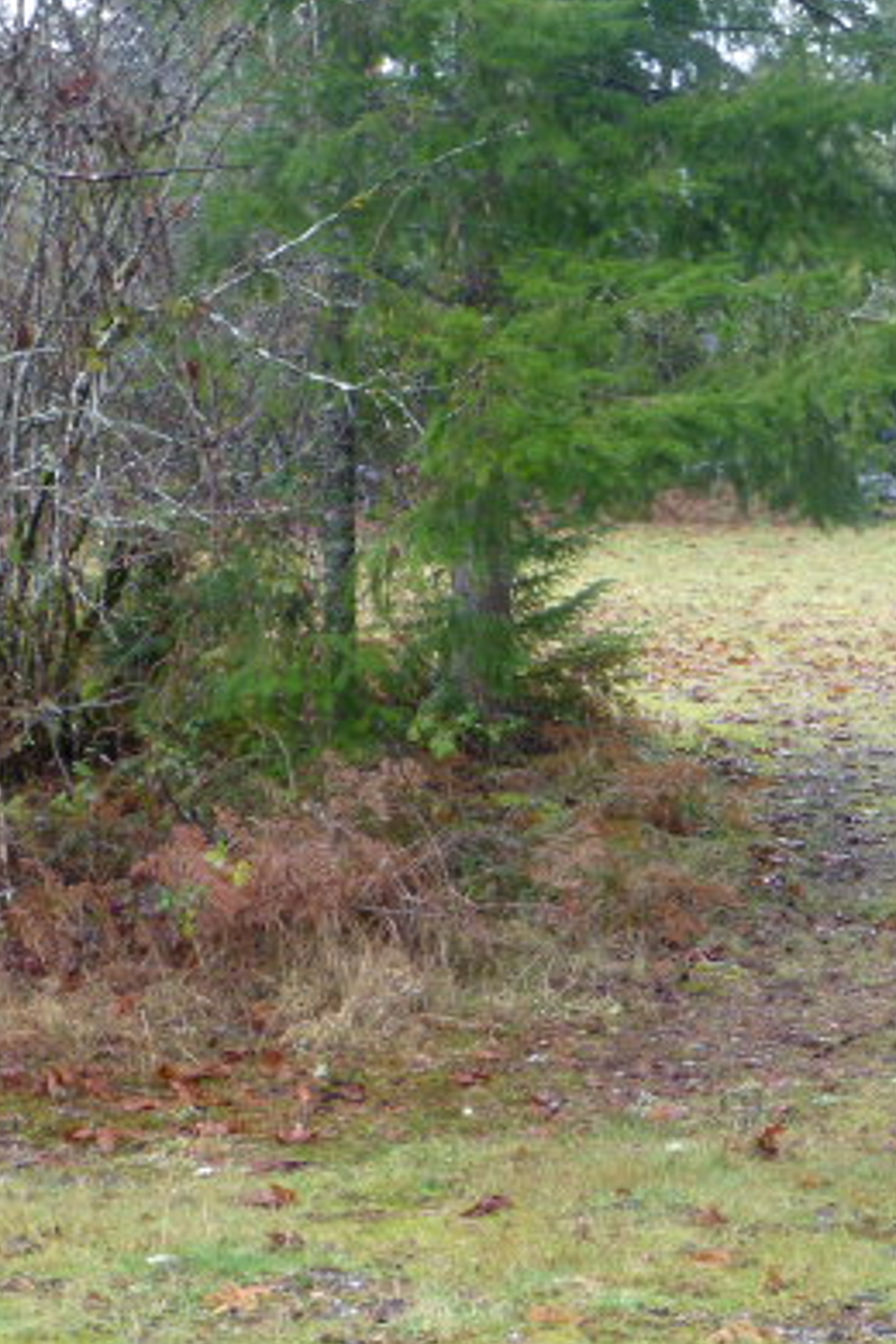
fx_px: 2613
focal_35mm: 70
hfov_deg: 19.3
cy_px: 527
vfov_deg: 28.8
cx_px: 696
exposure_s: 1/60
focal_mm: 7.4
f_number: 3.9
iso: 200
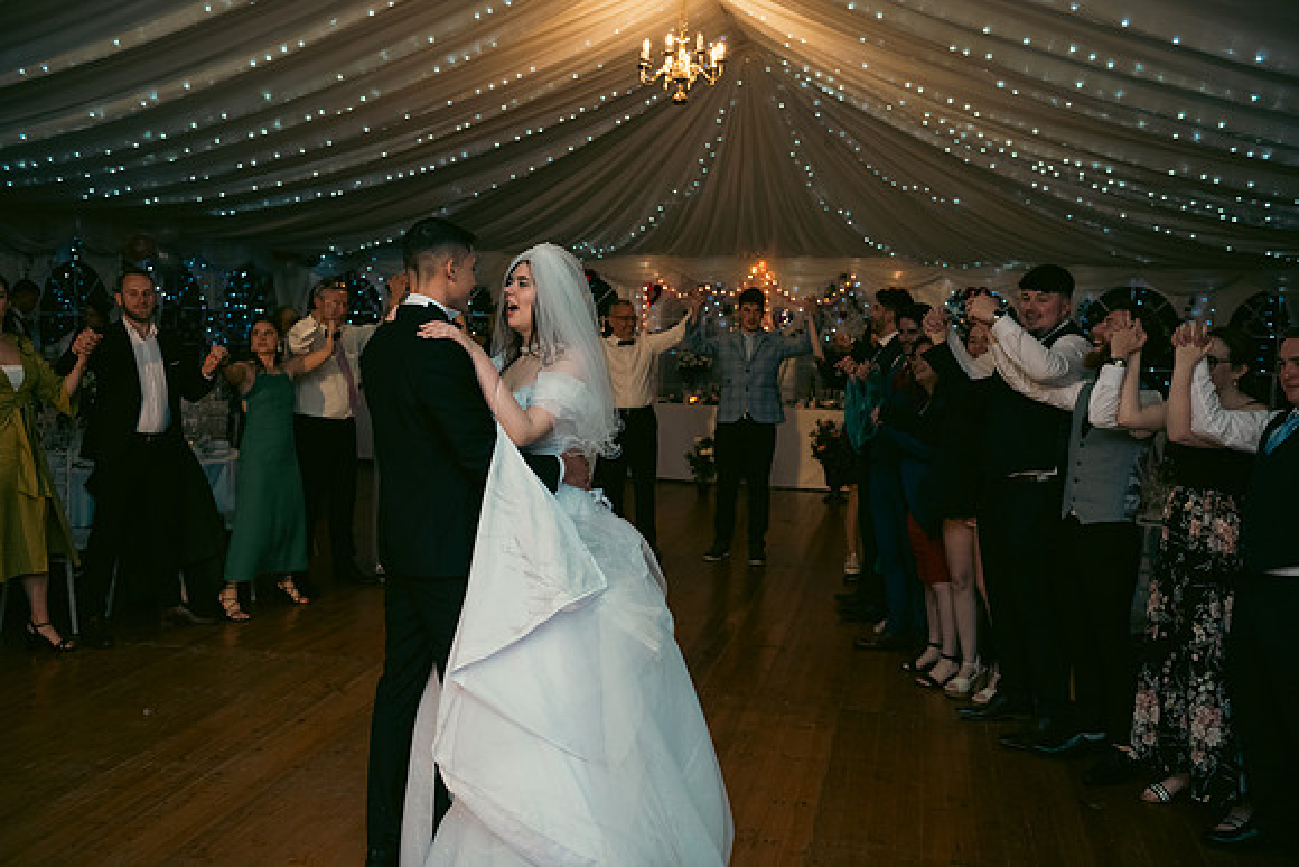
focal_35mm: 35
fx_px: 1263
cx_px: 650
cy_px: 434
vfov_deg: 37.9
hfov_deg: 54.4
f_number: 3.5
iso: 800
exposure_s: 1/160
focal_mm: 35
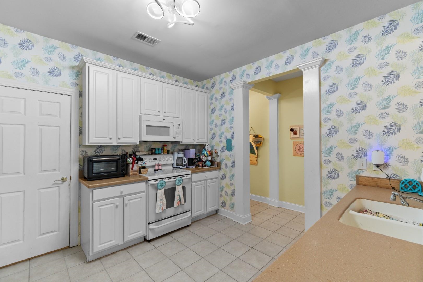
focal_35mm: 15
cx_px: 212
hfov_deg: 100.4
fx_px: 176
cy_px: 141
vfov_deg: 77.3
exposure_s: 1/10
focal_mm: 10
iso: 100
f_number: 4.5
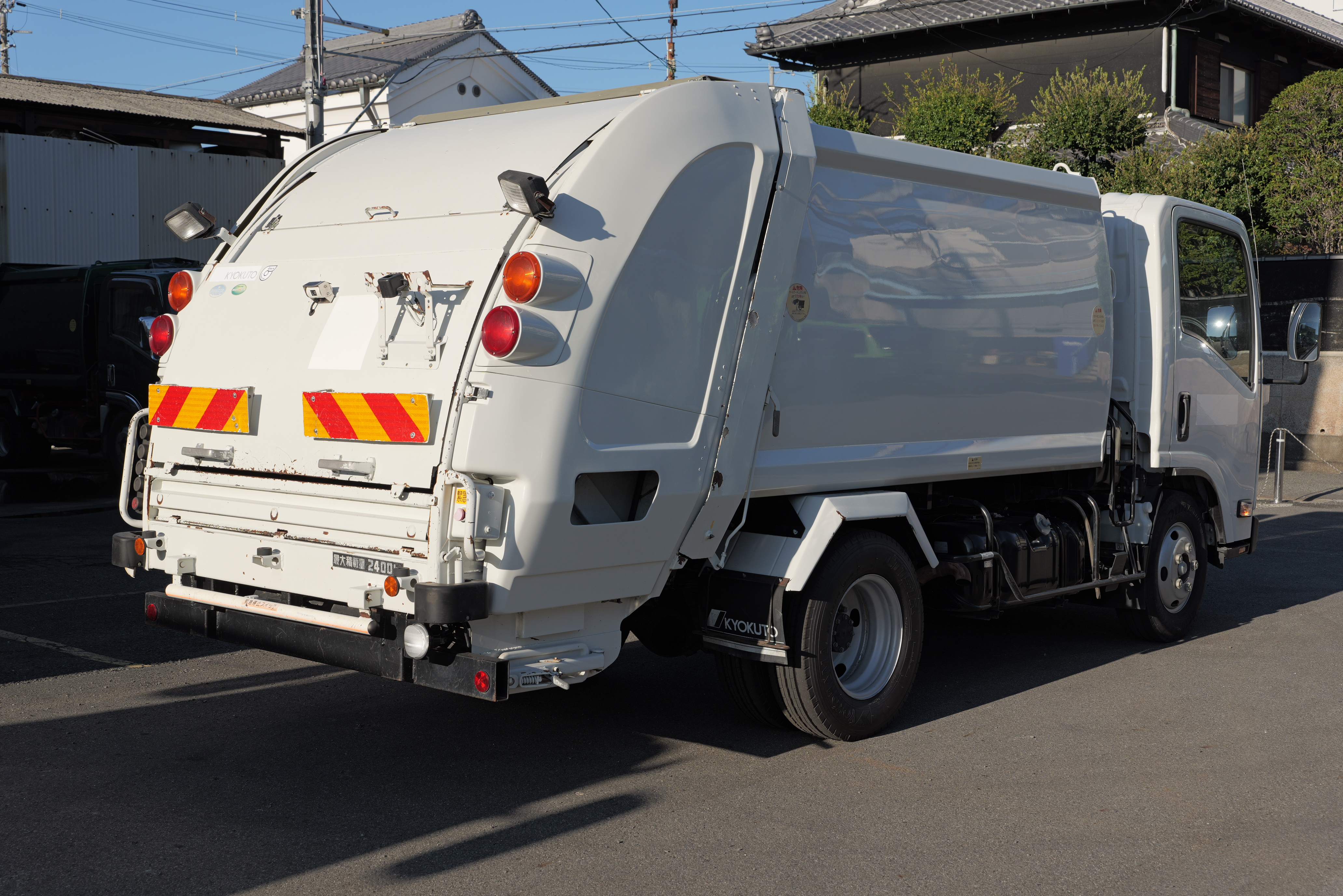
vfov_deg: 31.2
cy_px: 448
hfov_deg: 45.4
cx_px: 672
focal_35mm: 43
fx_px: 1604
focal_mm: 43
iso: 80
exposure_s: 1/200
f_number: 8
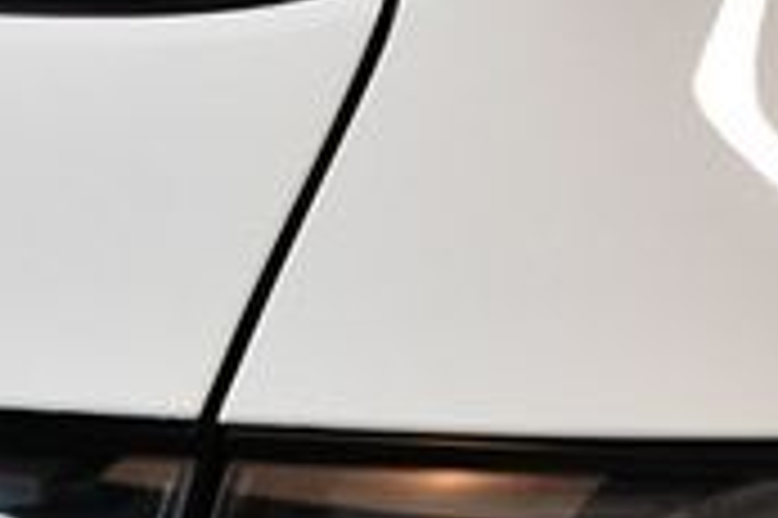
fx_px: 3195
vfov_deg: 9.0
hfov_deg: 13.8
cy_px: 847
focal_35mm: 148
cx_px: 202
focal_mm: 27
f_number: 4
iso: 1600
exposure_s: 1/125
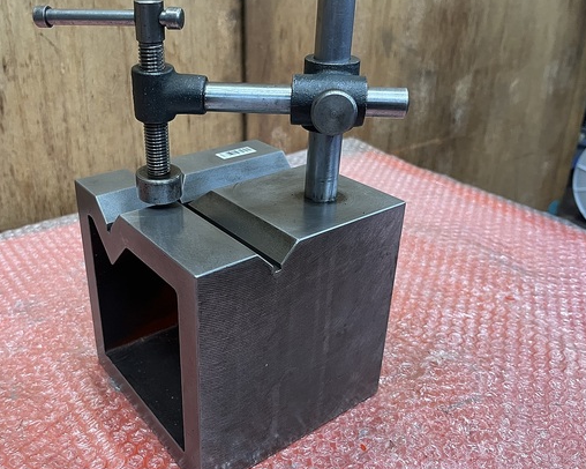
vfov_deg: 45.8
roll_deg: +0.0
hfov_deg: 55.3
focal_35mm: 32
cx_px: 233
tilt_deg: -26.9
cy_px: 225
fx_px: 555
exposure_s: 1/50
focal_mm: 5.1
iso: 200
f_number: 1.6
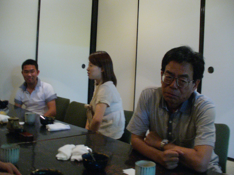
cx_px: 117
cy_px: 88
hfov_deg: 50.1
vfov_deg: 38.7
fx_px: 250
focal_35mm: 37
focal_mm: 6.1
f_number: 2.8
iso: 400
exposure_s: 1/25
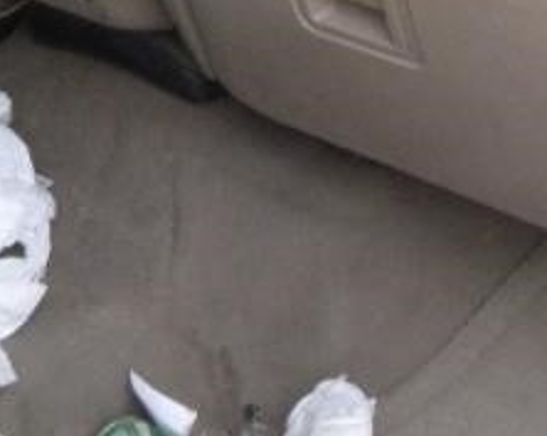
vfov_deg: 16.1
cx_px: 310
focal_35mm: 88
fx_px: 1423
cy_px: -197
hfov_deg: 21.7
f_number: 3.9
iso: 640
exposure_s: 1/125
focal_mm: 4.5
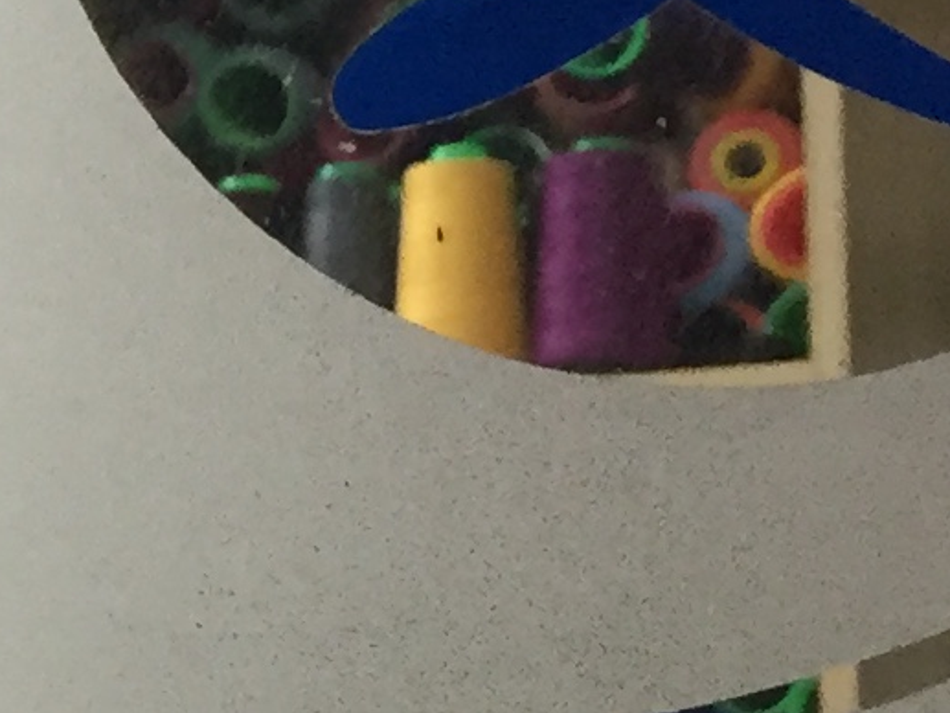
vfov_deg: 8.1
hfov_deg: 9.5
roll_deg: -2.9
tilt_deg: +12.6
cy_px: 290
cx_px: -1428
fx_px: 5023
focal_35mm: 183
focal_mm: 4.15
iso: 100
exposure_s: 1/30
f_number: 2.2
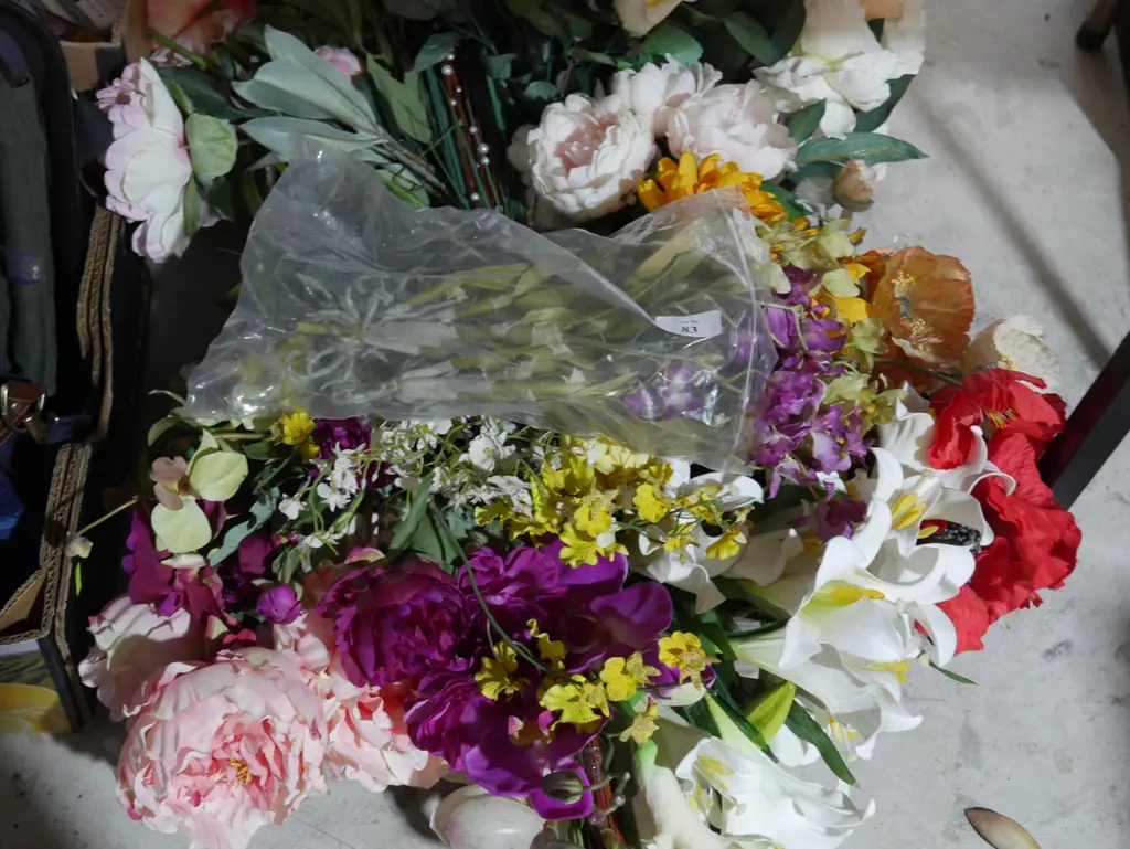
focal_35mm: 48
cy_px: 424
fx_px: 1568
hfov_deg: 39.6
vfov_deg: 30.3
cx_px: 565
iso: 2000
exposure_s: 1/60
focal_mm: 24
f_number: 5.2
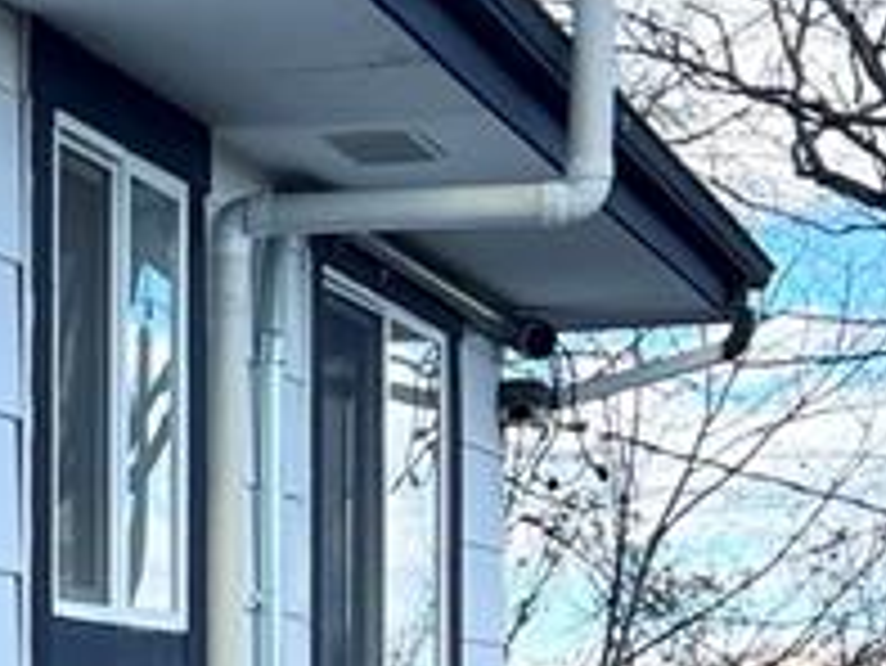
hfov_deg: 13.6
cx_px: -531
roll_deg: +0.5
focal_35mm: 135
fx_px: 3457
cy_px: 749
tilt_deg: -0.3
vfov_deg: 10.8
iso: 50
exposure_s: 1/1431
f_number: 1.5
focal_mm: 5.7
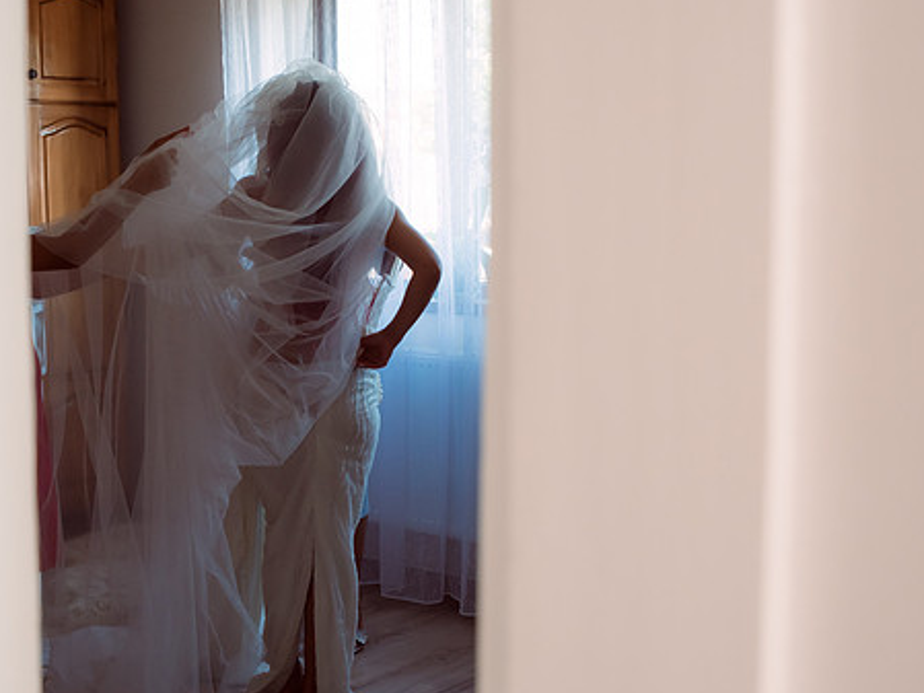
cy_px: 334
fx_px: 1388
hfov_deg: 36.5
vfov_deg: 28.0
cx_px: 321
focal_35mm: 52
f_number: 6.3
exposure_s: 1/160
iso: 800
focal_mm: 35
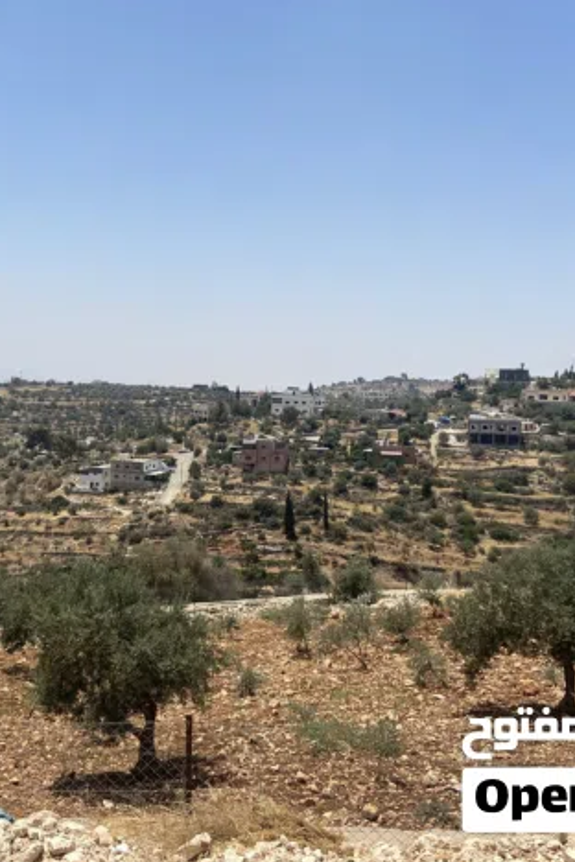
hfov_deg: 35.5
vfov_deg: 51.9
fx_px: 886
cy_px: 435
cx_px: 184
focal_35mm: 37
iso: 32
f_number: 1.8
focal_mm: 4.25
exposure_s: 1/4608
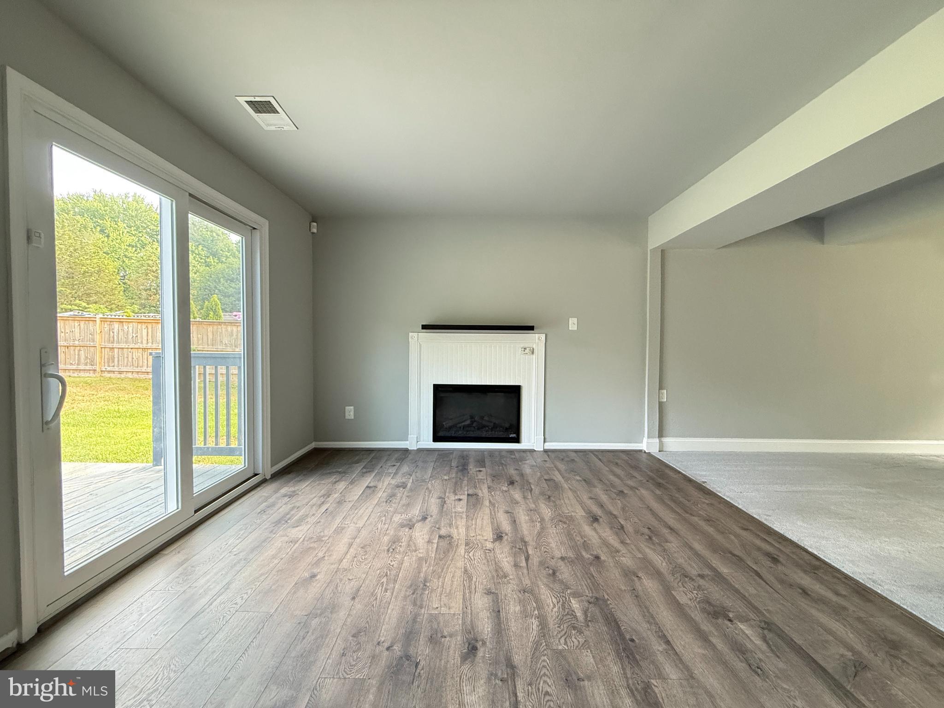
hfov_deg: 102.1
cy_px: 354
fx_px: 382
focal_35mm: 14
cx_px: 472
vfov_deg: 85.7
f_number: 2.2
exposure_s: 1/60
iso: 400
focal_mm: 2.22
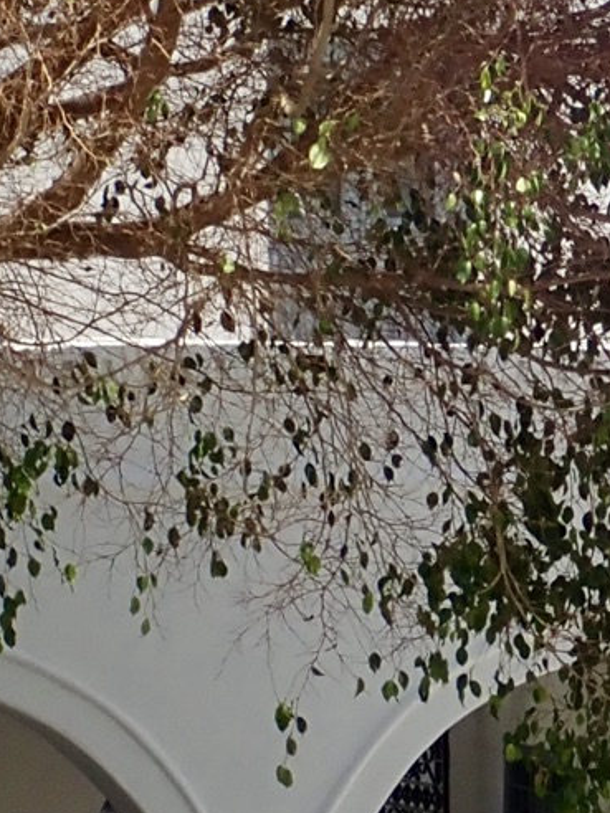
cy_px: 162
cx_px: 656
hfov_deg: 5.8
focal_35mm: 254
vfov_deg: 7.8
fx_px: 5968
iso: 100
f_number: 5
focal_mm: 11.01
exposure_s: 1/500
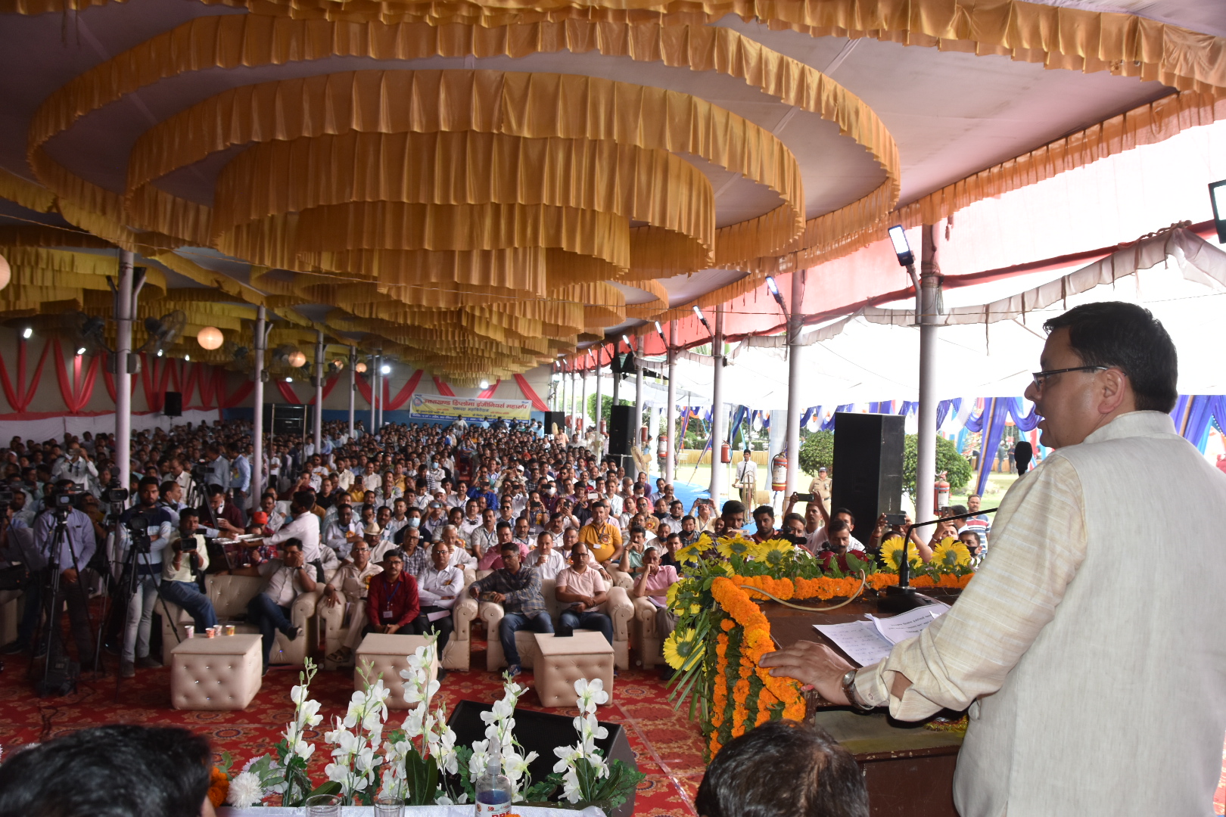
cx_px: 613
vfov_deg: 47.9
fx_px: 919
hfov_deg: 67.4
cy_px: 408
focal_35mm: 27
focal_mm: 18
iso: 500
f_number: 5
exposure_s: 1/250
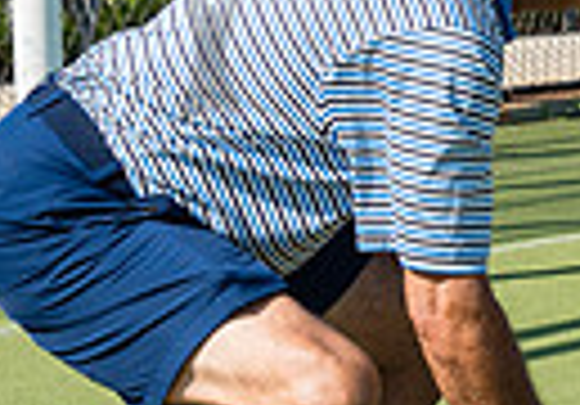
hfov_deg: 9.2
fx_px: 3400
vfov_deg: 6.8
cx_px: 1153
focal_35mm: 208
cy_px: 53
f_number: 5
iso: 100
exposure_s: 1/500
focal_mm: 36
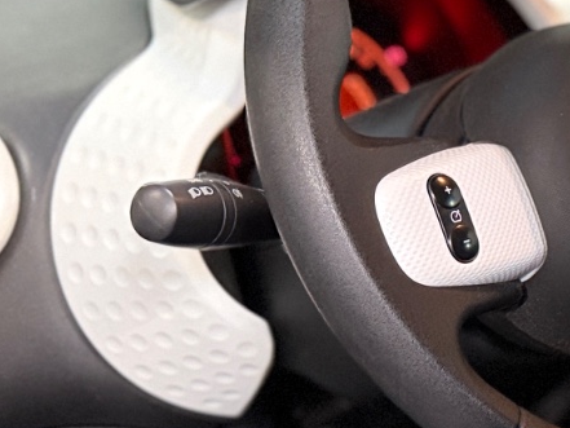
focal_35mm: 87
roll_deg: +0.1
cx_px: 801
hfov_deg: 20.0
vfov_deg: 17.0
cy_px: 220
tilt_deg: -17.8
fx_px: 1433
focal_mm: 6.76
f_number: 1.78
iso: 800
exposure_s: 1/33
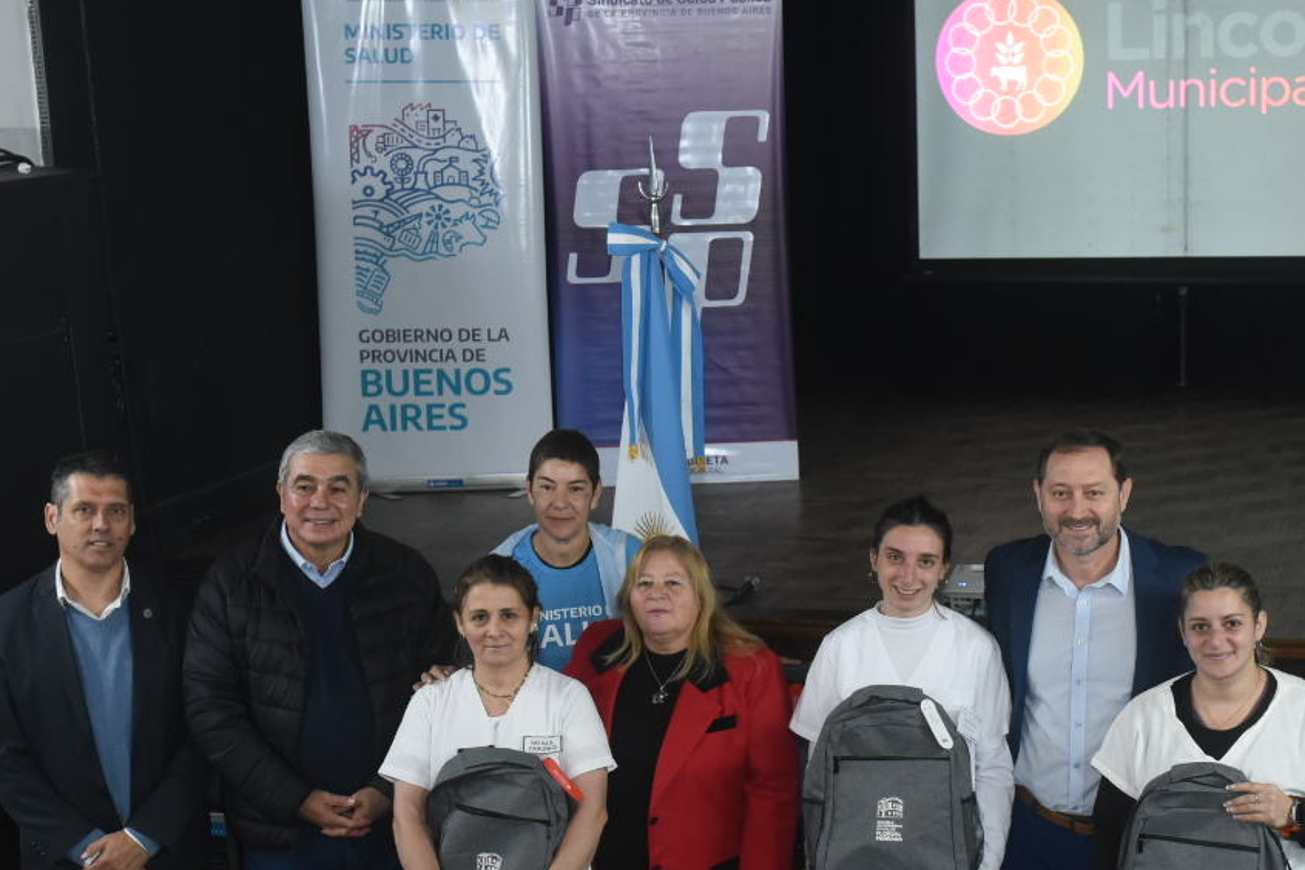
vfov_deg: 20.3
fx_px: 2429
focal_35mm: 67
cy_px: 565
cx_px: 930
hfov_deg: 29.7
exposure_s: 1/80
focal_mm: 35
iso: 3200
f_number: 4
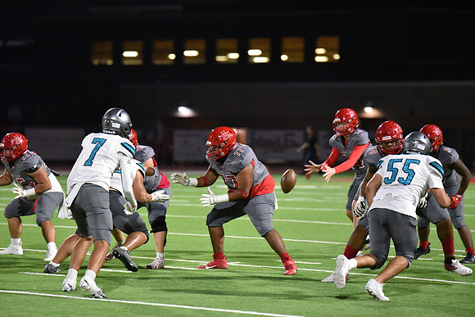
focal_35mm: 200
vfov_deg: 6.9
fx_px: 2639
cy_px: 158
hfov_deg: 10.3
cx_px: 238
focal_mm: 200
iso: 11400
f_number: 2.8
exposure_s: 1/1000
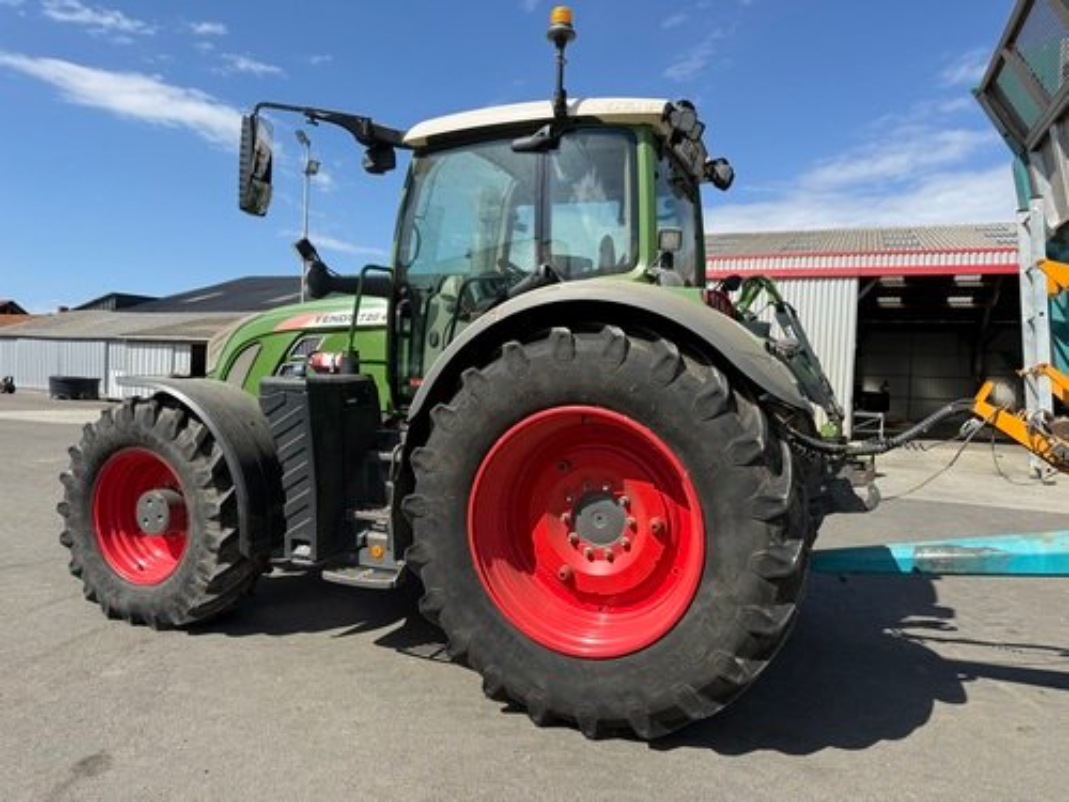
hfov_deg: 71.6
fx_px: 741
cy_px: 401
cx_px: 534
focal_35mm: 24
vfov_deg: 56.8
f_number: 1.78
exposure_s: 1/3953
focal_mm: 6.76
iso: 80
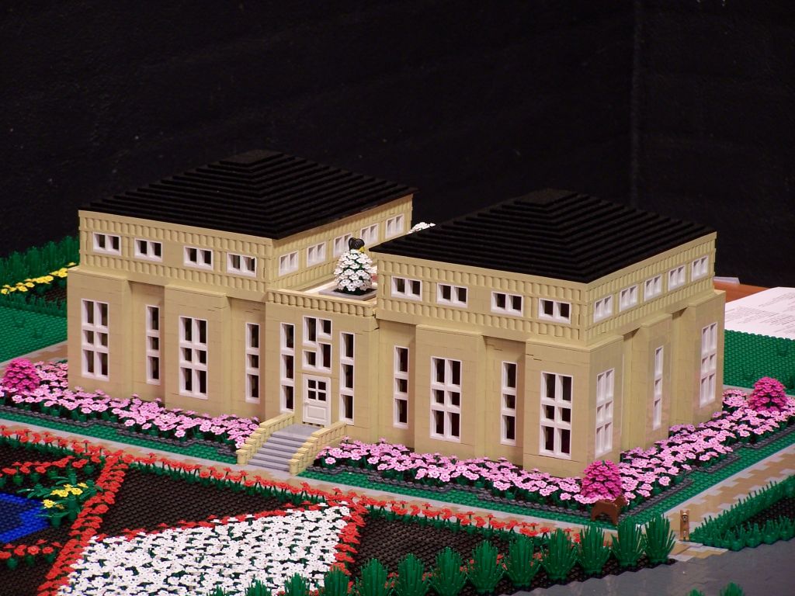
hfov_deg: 11.7
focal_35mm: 169
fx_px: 3881
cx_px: 398
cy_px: 298
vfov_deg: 8.8
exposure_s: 1/2
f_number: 3.2
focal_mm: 28
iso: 80
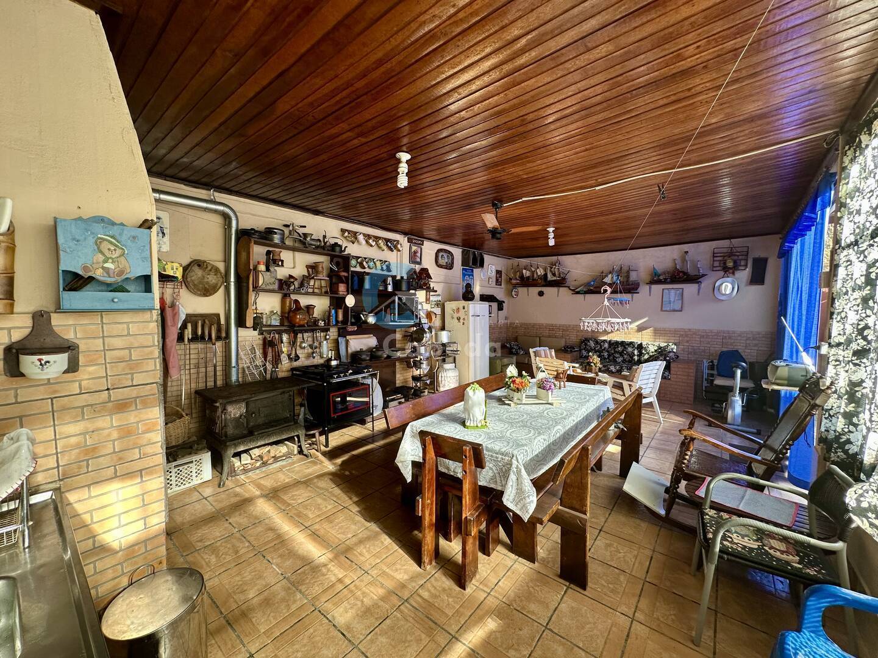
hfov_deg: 102.1
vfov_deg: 85.7
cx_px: 439
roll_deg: -0.7
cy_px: 329
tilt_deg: -2.1
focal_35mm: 14
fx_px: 355
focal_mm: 2.22
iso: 100
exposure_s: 1/99
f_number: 2.2
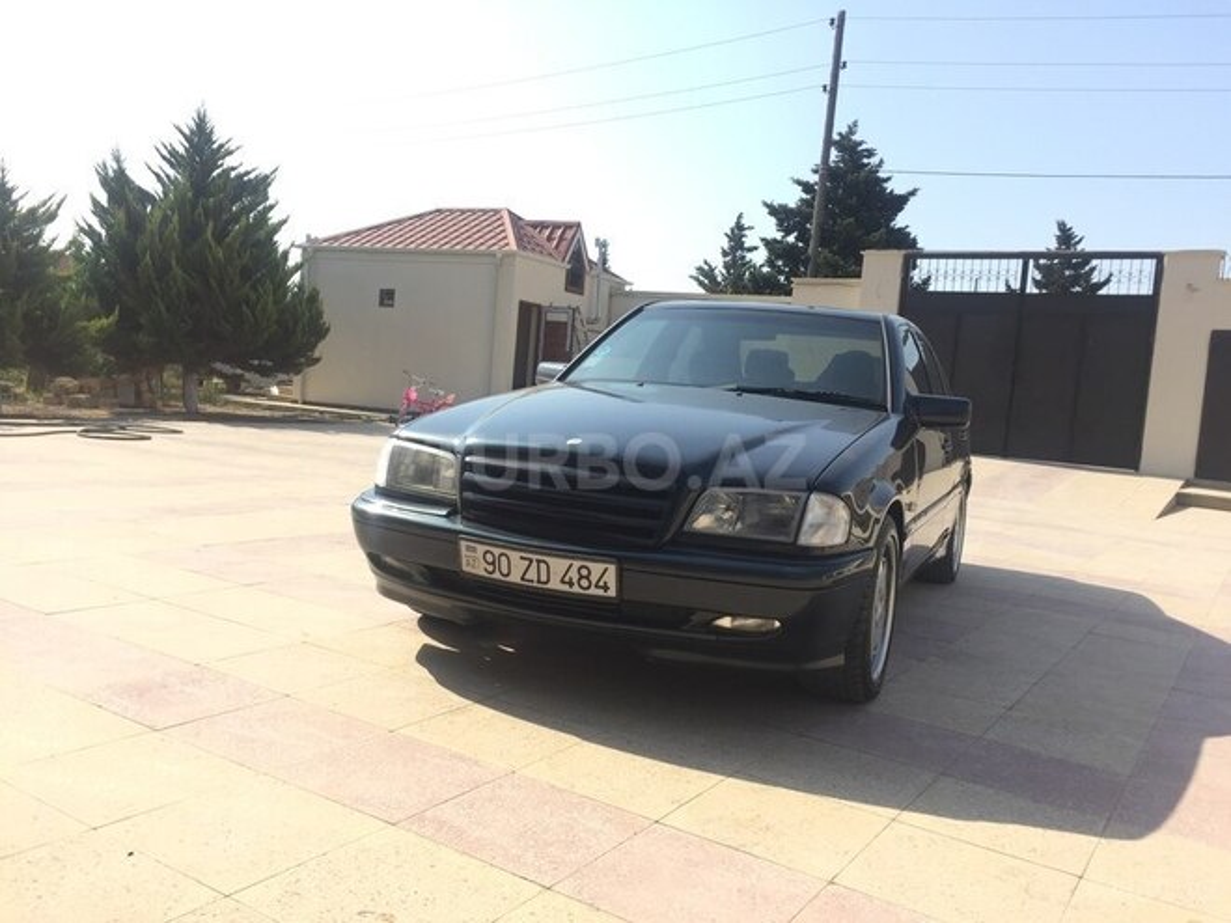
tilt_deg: -2.9
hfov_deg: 61.7
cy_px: 462
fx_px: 1031
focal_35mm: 29
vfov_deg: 48.2
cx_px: 616
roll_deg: -5.9
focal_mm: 4.15
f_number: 2.2
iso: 32
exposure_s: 1/1199
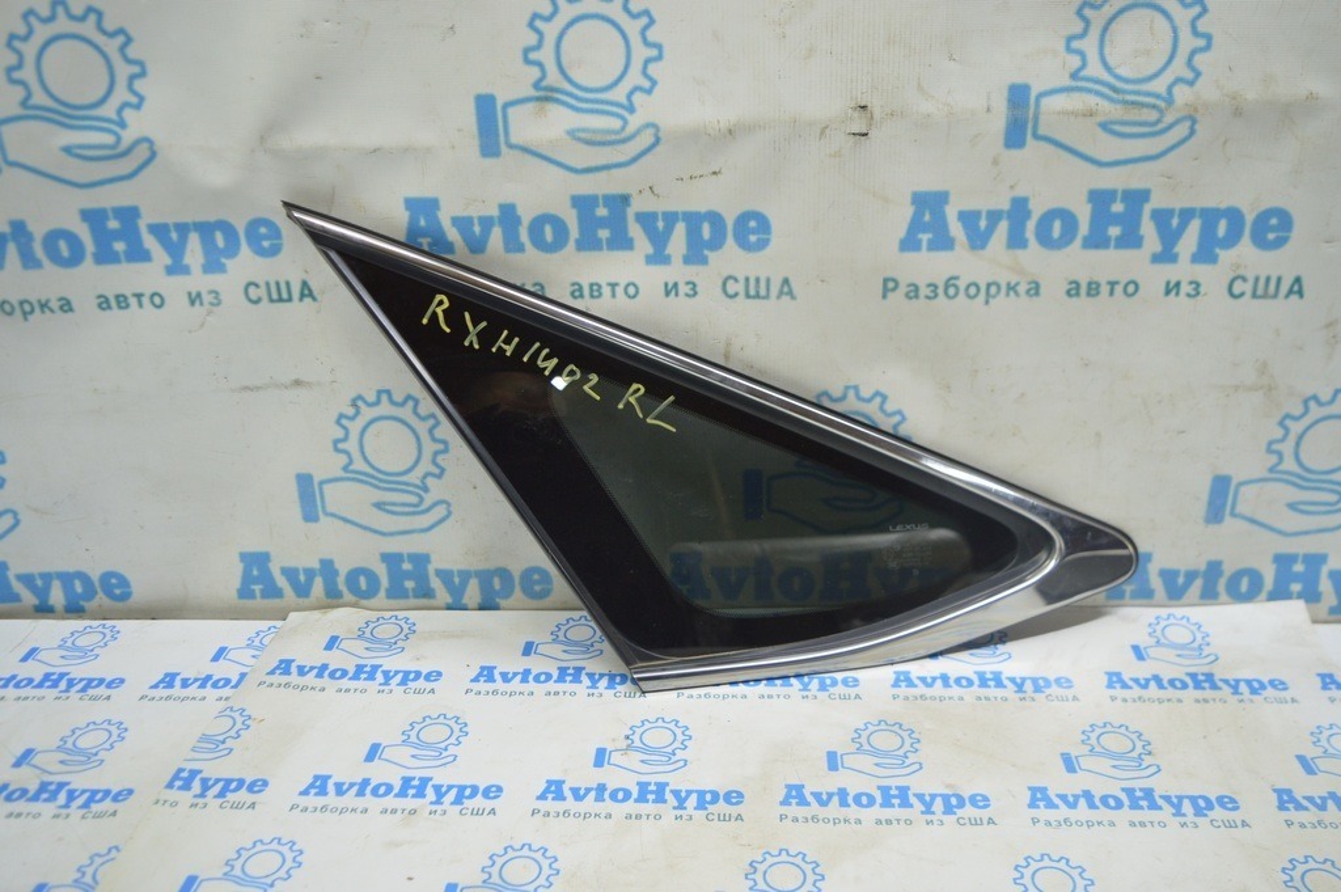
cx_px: 670
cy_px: 446
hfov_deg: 59.5
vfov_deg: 41.6
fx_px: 1172
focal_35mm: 32
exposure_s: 1/40
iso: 400
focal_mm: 21
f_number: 3.8
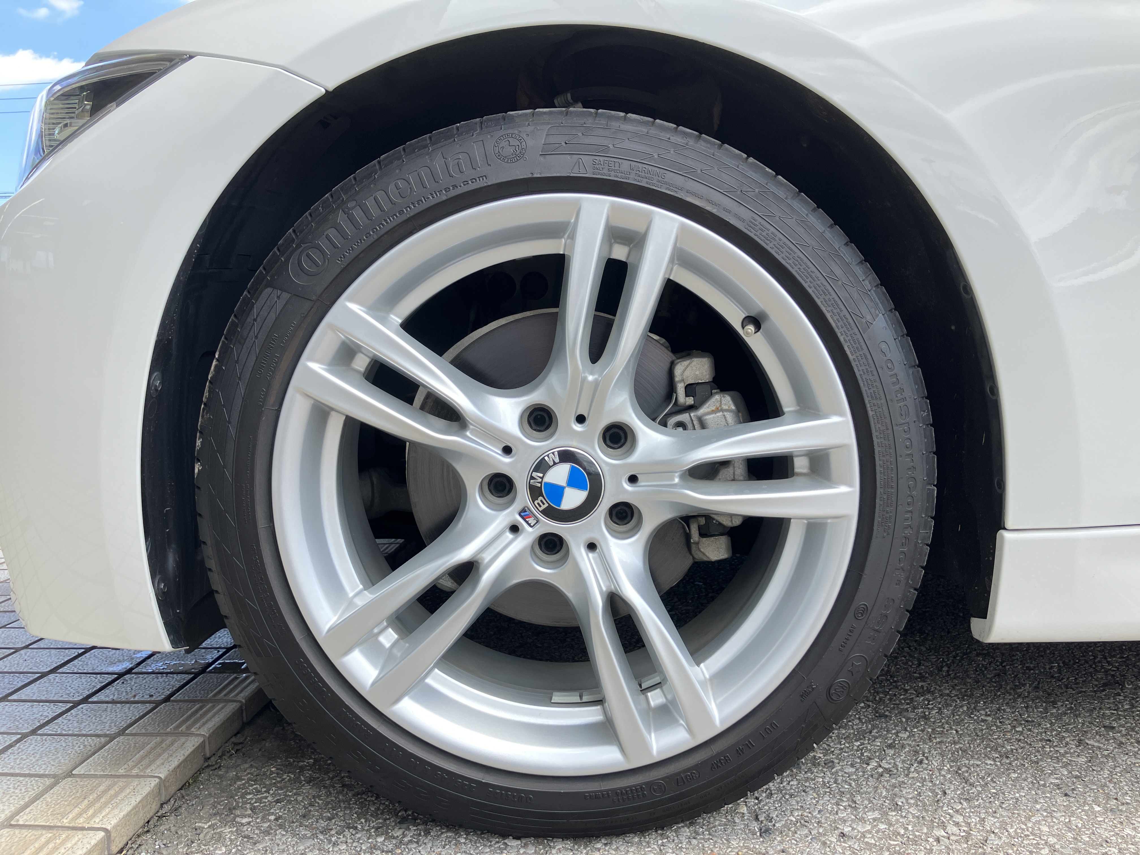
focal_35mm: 28
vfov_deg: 49.7
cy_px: 428
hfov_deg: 63.4
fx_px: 922
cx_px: 570
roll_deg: +0.9
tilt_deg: -4.4
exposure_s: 1/219
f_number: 1.8
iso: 25
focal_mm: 3.99
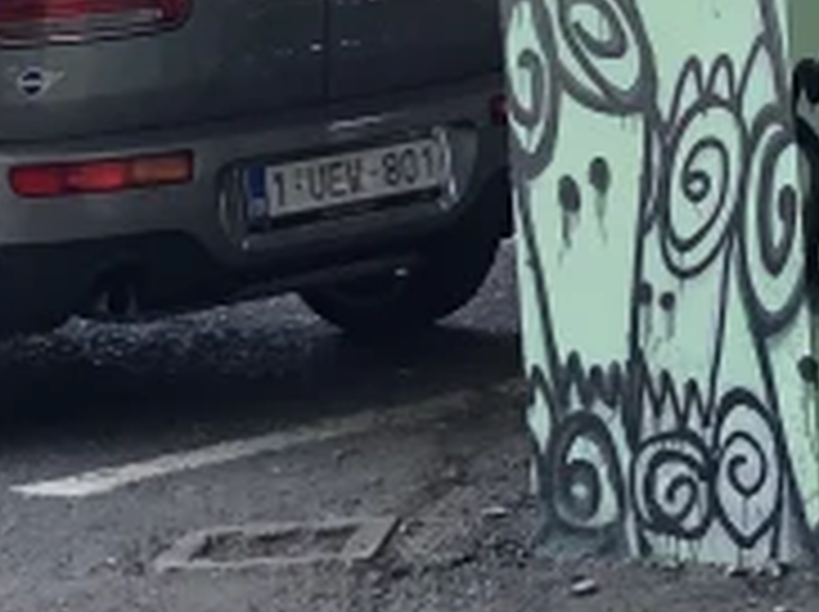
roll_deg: +2.5
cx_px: 1346
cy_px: -904
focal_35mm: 185
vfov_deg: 7.4
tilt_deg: +8.6
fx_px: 4371
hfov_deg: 10.2
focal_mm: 4
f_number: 1.8
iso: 40
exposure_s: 1/120
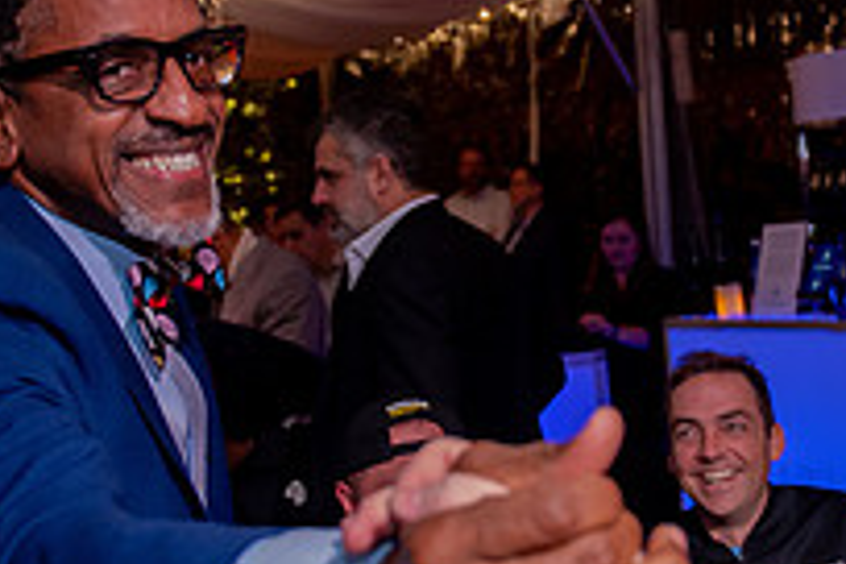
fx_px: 1715
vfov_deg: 18.7
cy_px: 271
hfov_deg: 27.7
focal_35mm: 73
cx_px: 467
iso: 3200
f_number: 3.2
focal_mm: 24
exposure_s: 1/320
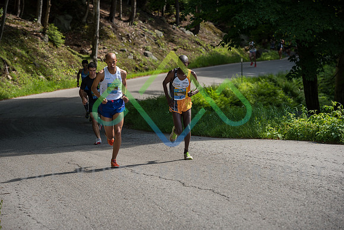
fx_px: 1434
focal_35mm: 150
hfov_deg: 13.7
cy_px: 115
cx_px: 172
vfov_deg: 9.2
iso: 200
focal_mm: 150
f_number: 5.6
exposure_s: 1/500
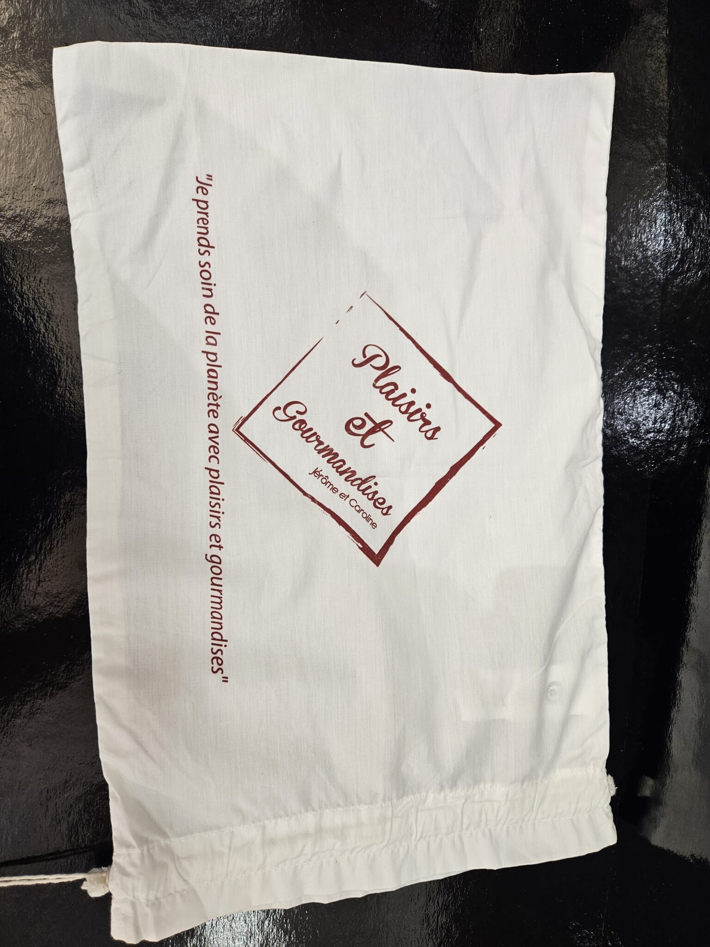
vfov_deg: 73.9
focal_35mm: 23
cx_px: 355
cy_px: 474
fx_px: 629
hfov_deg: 58.9
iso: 160
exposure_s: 1/100
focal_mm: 5.4
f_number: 1.8
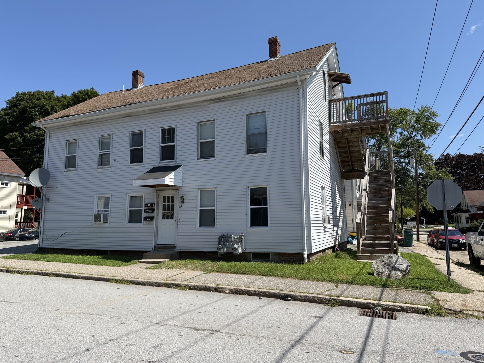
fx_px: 336
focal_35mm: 24
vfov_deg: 56.8
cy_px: 182
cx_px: 242
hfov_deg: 71.6
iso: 80
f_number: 1.78
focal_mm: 6.76
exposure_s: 1/4975
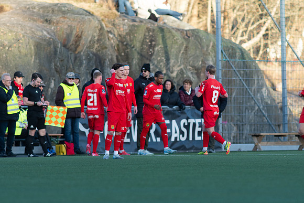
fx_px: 3913
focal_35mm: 463
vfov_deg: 3.0
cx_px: 152
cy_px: 102
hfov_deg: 4.4
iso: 560
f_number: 3.2
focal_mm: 300
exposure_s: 1/1250
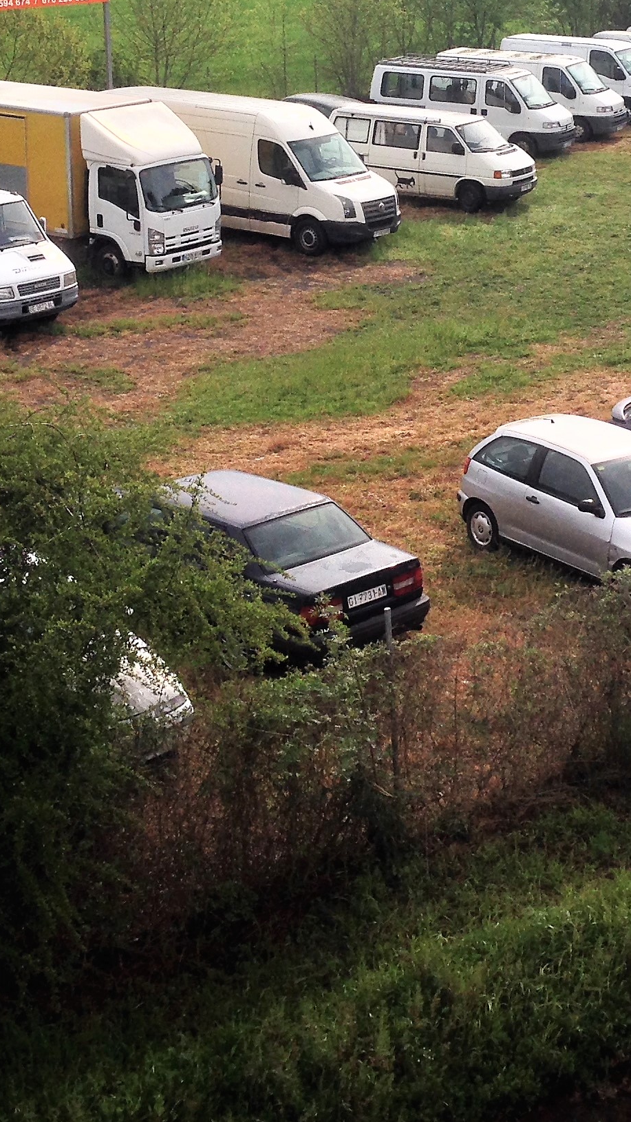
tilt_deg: -13.7
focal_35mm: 72
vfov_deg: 29.0
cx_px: 456
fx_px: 2141
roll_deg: +0.8
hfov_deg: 16.7
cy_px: 320
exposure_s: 1/2358
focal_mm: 4.12
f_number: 2.4
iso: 50
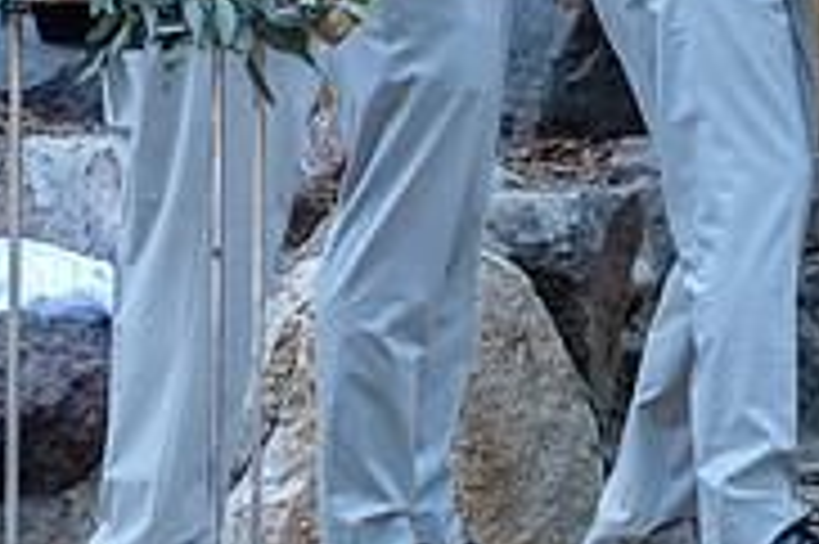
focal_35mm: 268
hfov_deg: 7.7
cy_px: -196
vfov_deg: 5.1
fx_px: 6091
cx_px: 850
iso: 640
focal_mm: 56.3
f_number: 2.8
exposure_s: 1/125
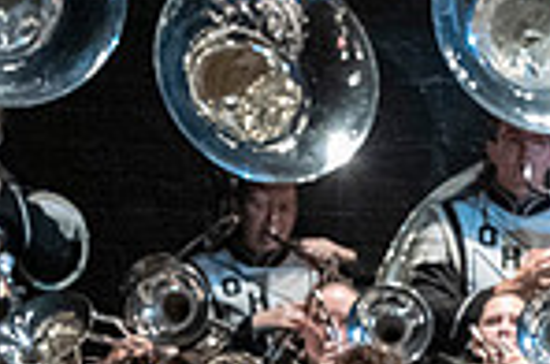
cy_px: 691
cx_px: 111
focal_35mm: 852
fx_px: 12989
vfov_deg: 1.6
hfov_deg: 2.4
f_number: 4
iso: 4000
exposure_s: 1/500
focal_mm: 145
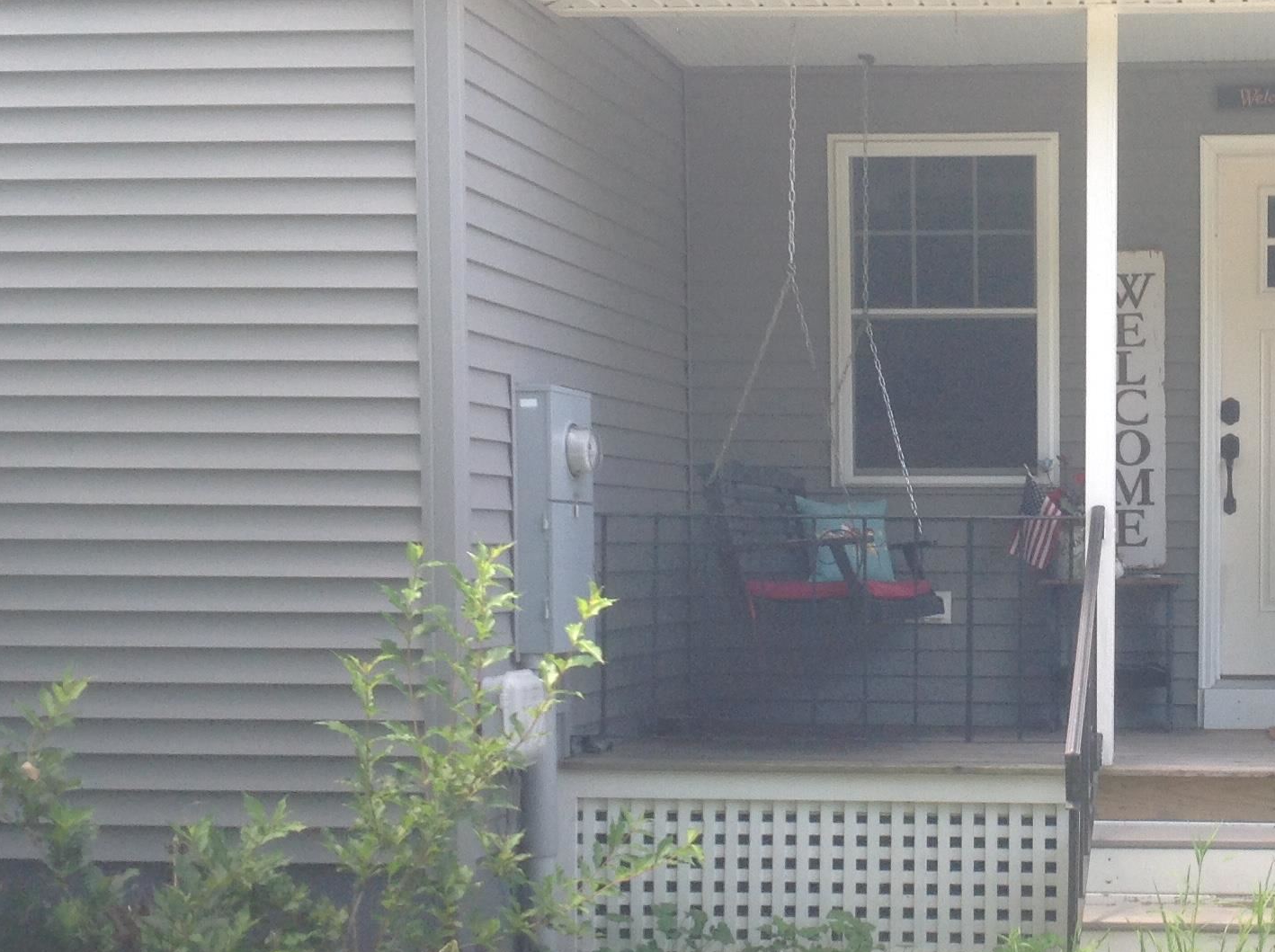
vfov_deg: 22.8
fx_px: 2354
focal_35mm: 64
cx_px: 1104
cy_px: 596
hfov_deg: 29.3
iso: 64
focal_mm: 4.28
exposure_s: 1/120
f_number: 2.4
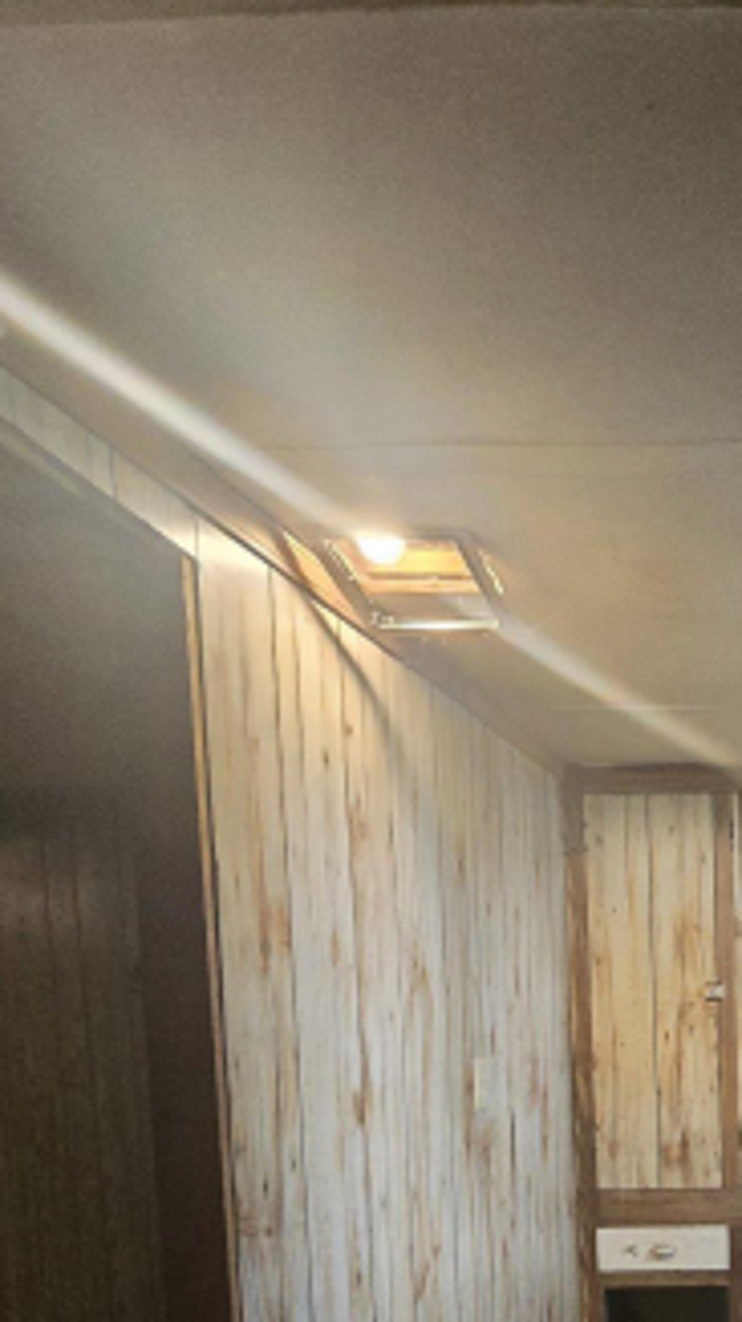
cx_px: 864
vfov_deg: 58.6
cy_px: 1133
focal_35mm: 29
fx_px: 1016
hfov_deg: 33.5
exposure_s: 1/60
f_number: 2.2
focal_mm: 2.2
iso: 1000
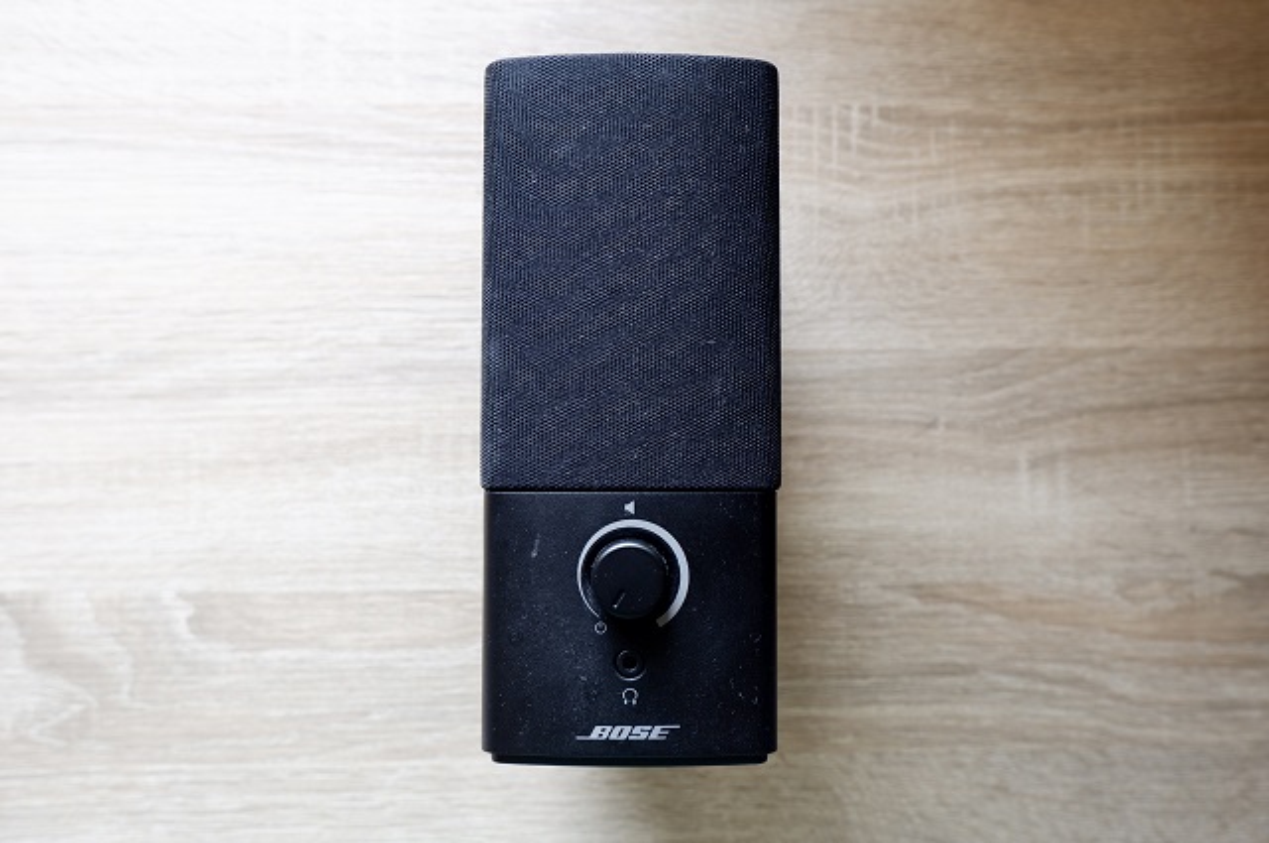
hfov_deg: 58.8
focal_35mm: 32
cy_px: 422
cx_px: 634
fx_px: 1127
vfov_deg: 41.0
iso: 320
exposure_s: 1/34
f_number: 4.2
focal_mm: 21.5
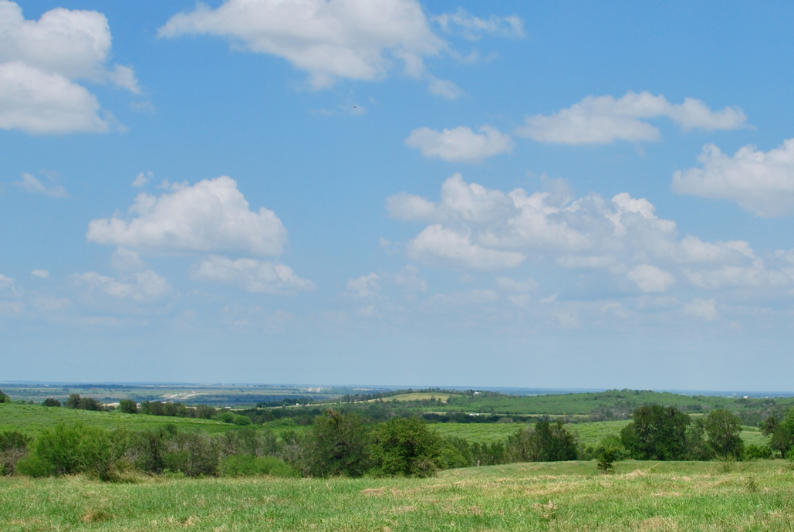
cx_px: 575
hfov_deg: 33.5
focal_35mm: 59
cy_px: 246
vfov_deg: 23.1
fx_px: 1298
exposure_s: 1/320
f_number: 9
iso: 100
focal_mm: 25
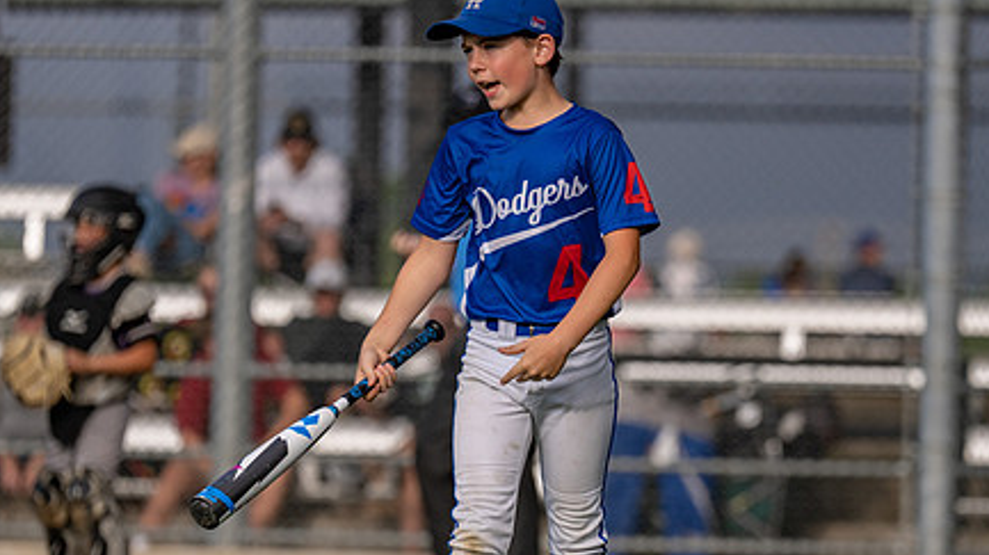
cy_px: 405
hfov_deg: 7.2
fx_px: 7863
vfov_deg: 4.0
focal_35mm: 300
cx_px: 595
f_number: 2.8
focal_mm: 171
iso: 250
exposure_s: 1/5000
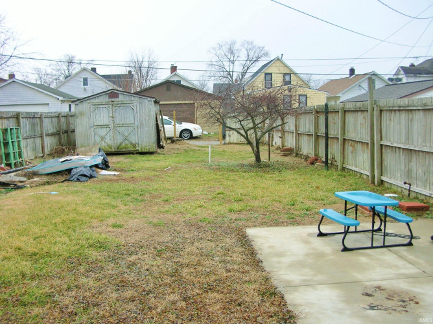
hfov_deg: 51.4
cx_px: 216
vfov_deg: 39.6
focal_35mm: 36
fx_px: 450
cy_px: 162
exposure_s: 1/200
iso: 50
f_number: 2.7
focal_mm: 6
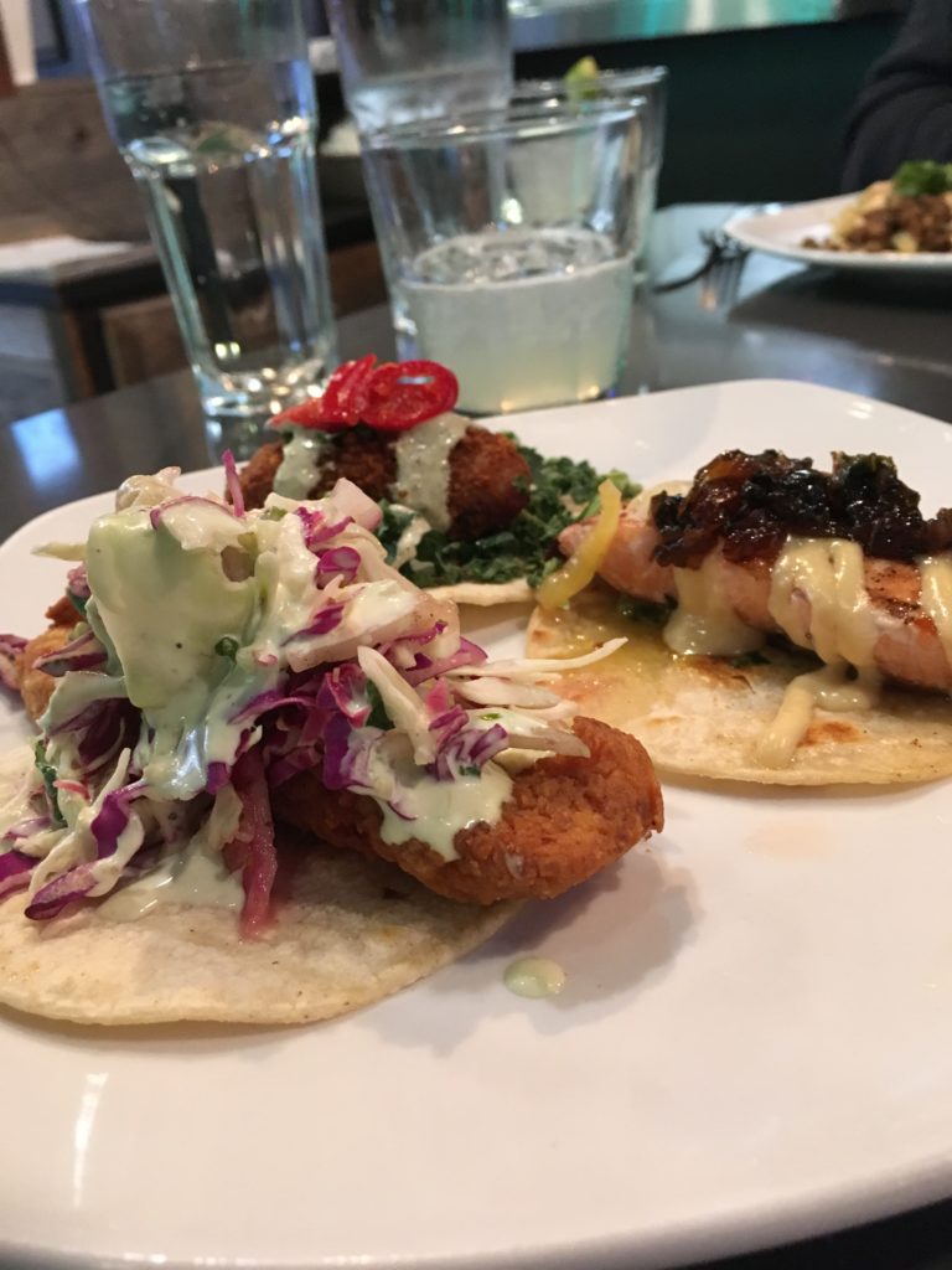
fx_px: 1063
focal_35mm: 29
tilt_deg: -28.7
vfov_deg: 61.7
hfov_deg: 48.2
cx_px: 476
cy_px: 635
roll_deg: +6.1
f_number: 2.2
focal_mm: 4.15
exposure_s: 1/20
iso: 200
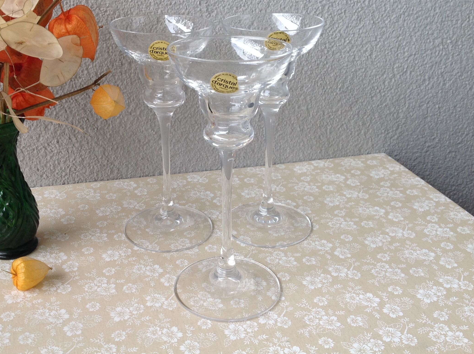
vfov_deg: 32.7
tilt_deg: -21.1
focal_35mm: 44
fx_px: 602
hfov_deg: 42.9
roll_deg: -1.2
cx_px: 212
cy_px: 149
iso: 50
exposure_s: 1/40
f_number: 2.4
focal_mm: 4.28
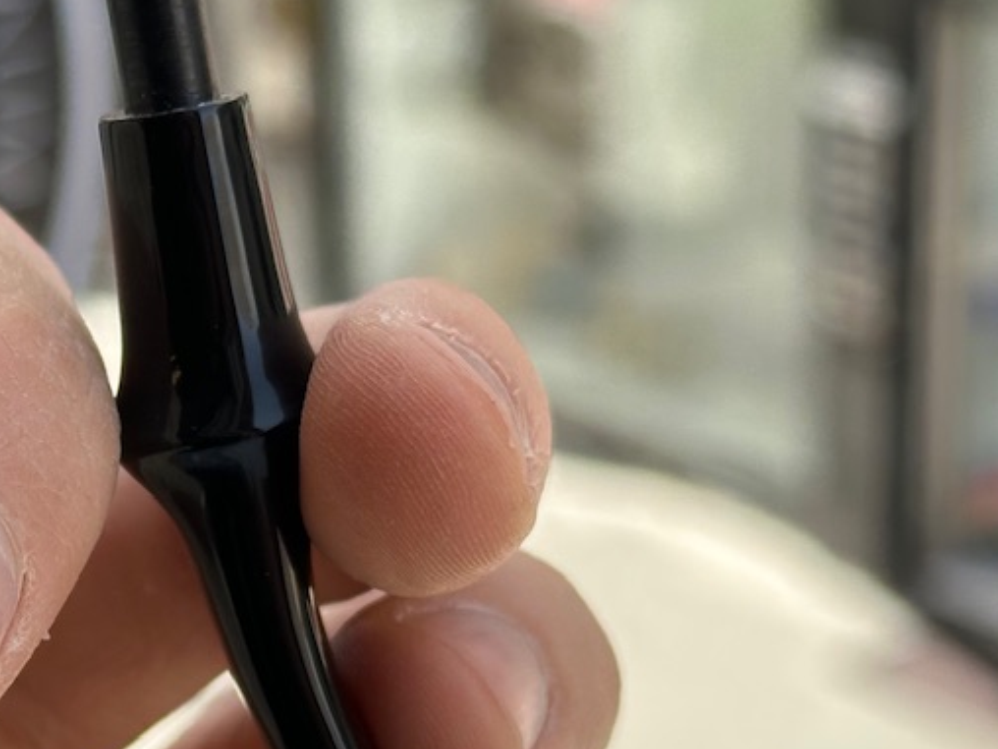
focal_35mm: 121
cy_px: 330
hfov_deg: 15.9
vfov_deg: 12.2
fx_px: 3489
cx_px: -14
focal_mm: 6.86
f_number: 1.78
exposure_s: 1/631
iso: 64
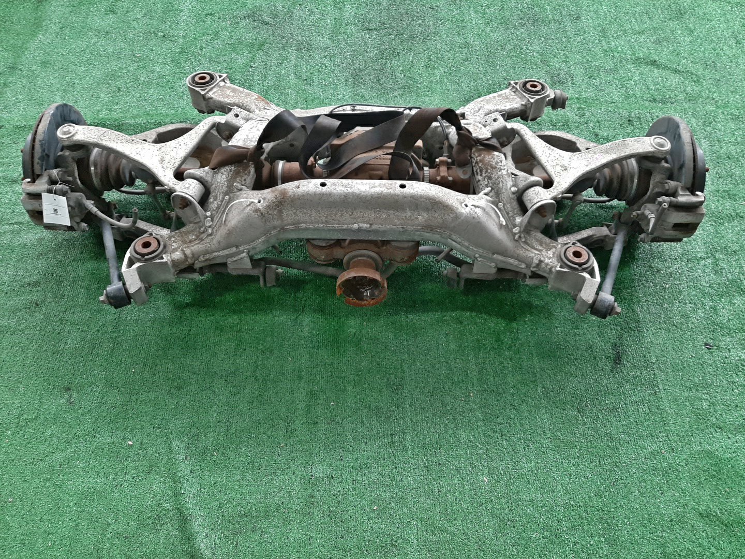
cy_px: 280
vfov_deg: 53.1
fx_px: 560
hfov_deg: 67.3
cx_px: 372
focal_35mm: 26
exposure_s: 1/50
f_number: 1.7
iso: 115
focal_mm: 3.93
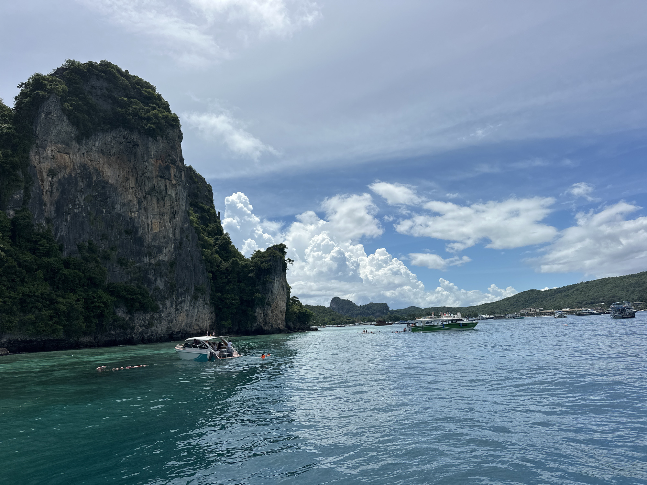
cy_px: 242
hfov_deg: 71.6
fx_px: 449
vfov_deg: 56.8
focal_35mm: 24
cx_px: 324
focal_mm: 6.86
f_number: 1.78
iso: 80
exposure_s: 1/9709
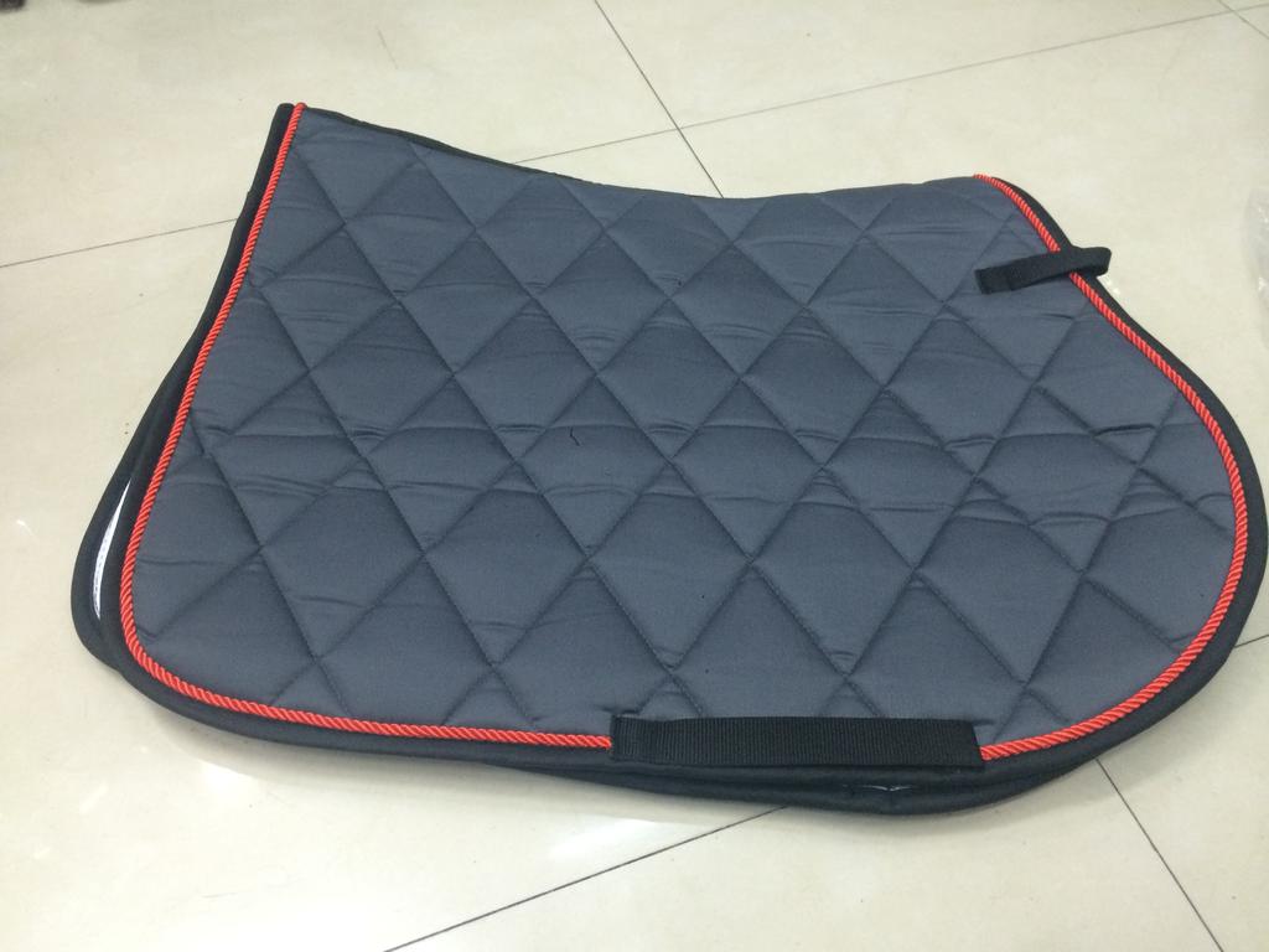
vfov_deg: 46.8
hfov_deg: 60.0
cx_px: 634
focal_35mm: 30
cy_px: 476
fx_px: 1100
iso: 320
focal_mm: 4.12
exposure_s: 1/33
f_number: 2.2
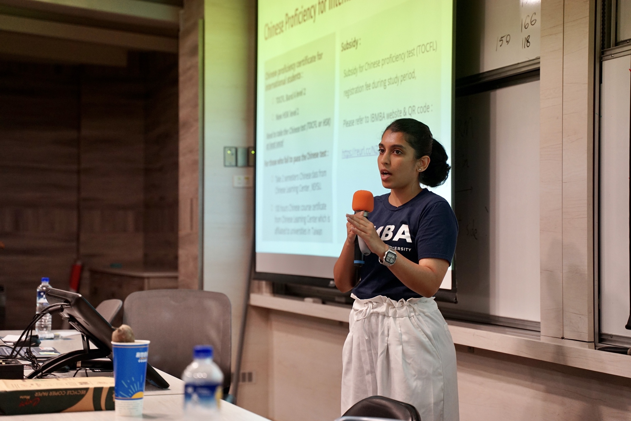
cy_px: 210
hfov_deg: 27.0
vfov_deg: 18.2
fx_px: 1314
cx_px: 316
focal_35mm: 75
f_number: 4
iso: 1000
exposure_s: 1/160
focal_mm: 75
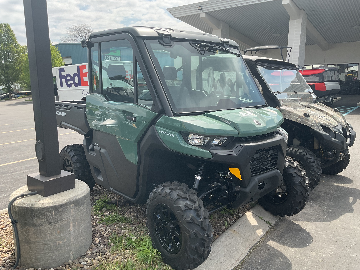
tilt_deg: -9.6
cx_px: 180
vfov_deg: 48.2
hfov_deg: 61.7
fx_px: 302
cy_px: 135
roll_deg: +1.2
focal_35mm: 29
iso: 16
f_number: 1.8
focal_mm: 3
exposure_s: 1/816
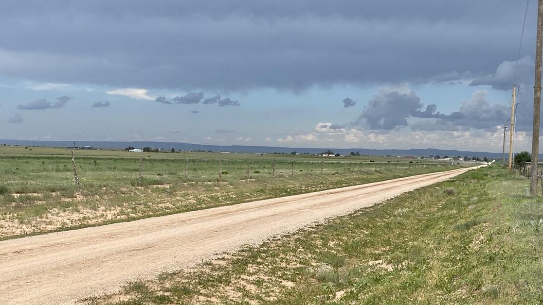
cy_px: 216
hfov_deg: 39.4
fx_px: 749
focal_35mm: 52
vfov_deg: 22.9
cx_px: 363
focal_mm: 4.25
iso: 32
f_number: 1.8
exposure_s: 1/2571
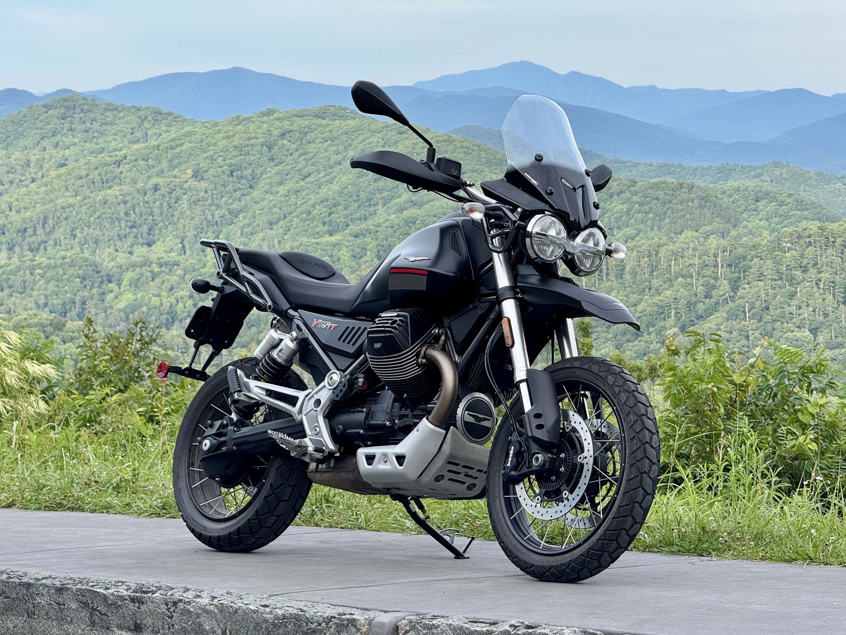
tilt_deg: -2.6
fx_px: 2933
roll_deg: -1.1
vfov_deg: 12.3
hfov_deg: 16.4
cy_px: 318
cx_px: 423
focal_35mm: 120
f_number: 2.8
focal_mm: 15.66
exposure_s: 1/227
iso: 50
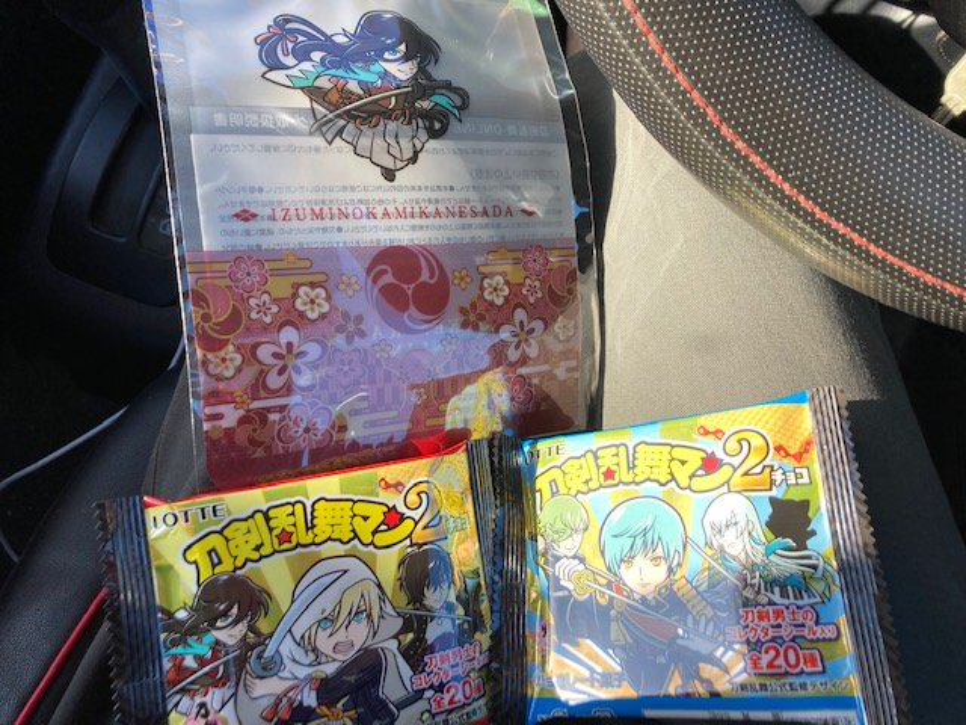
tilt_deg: -60.4
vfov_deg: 49.7
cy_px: 362
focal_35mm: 28
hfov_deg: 63.4
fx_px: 781
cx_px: 483
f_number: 1.8
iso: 20
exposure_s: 1/182
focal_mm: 3.99
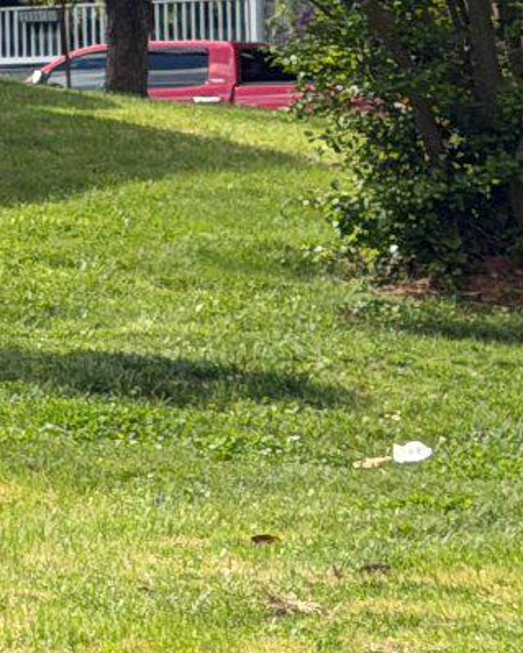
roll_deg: +1.8
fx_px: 4658
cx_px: -1089
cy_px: -53
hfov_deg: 5.9
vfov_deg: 8.0
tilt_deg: +8.8
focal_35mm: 241
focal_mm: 6.76
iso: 80
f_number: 1.78
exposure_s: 1/2273
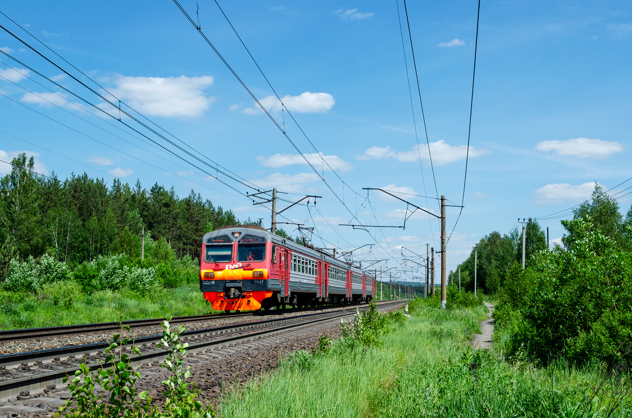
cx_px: 316
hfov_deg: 43.7
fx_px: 788
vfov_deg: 29.7
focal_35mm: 45
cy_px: 209
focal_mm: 30
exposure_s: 1/800
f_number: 7.1
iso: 200
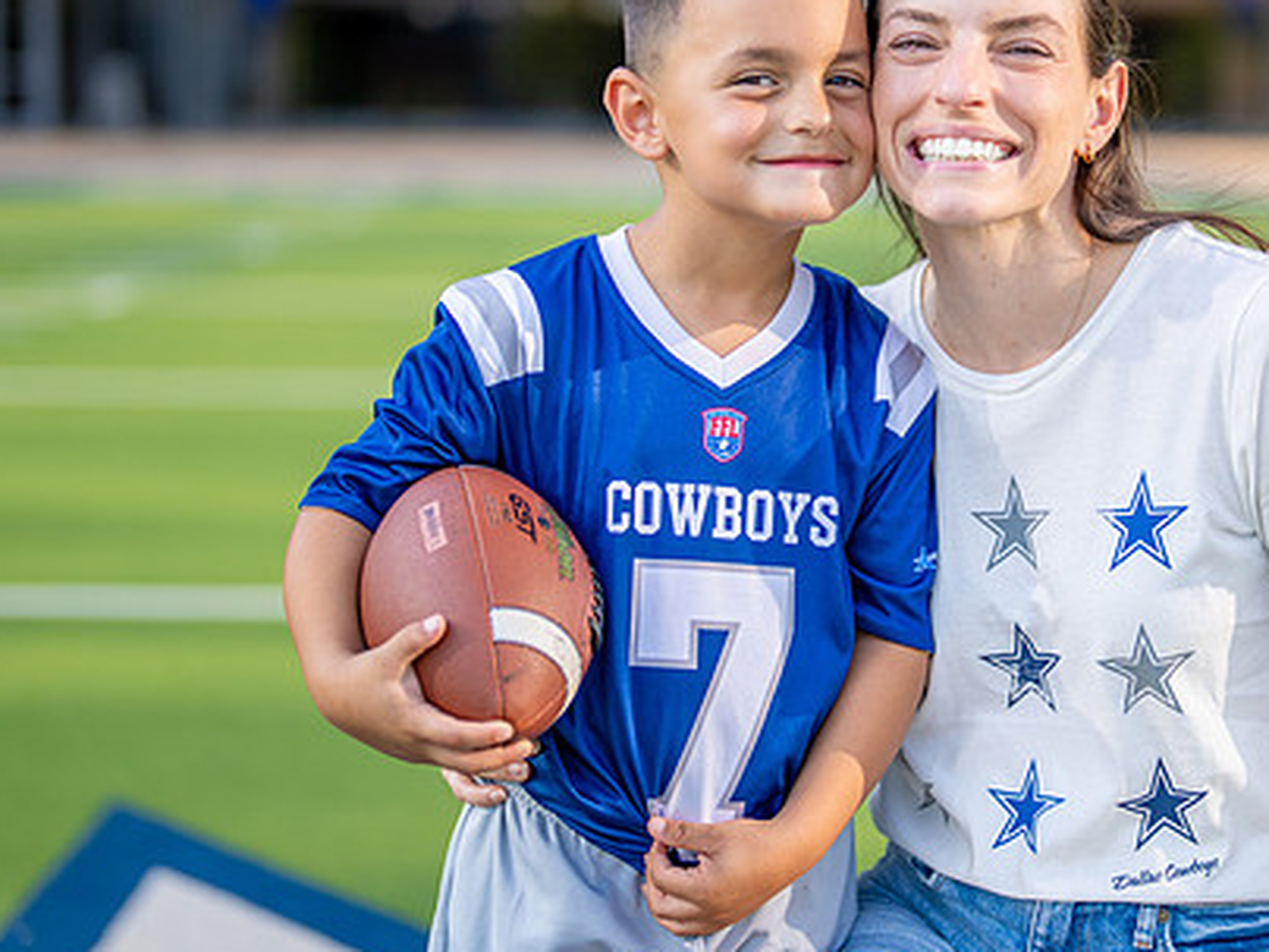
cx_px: 853
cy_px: 356
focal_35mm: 90
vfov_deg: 16.4
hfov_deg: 21.7
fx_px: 3299
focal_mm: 50
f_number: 1.2
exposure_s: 1/4000
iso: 125
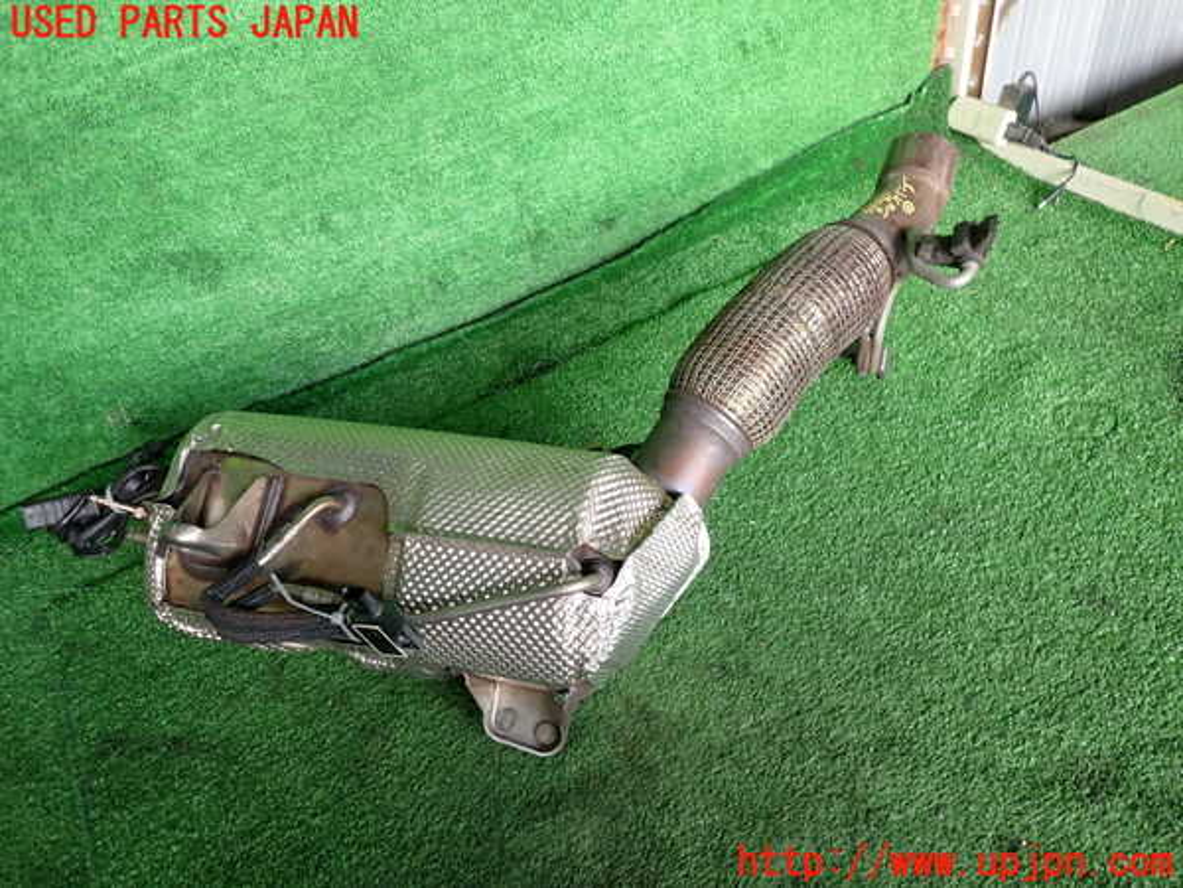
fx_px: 854
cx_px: 592
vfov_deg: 54.9
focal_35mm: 25
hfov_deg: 69.4
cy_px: 444
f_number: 2
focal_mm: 4.5
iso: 200
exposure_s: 1/60
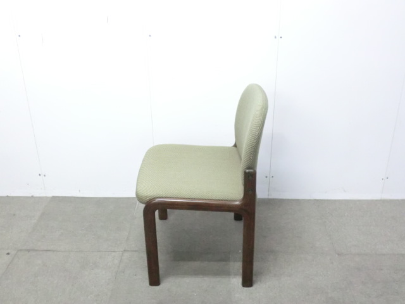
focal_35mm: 38
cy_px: 152
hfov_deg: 49.0
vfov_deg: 37.7
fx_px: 445
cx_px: 202
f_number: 3.9
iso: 800
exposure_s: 1/25
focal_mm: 6.9
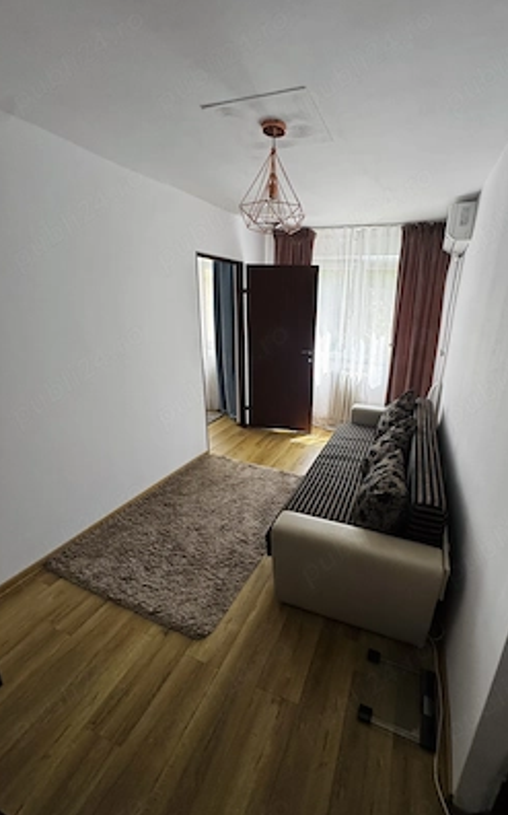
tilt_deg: -18.1
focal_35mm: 15
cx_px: 294
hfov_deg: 74.2
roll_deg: -2.0
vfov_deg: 101.5
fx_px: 333
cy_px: 410
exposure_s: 1/100
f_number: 2.2
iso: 320
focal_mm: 2.22
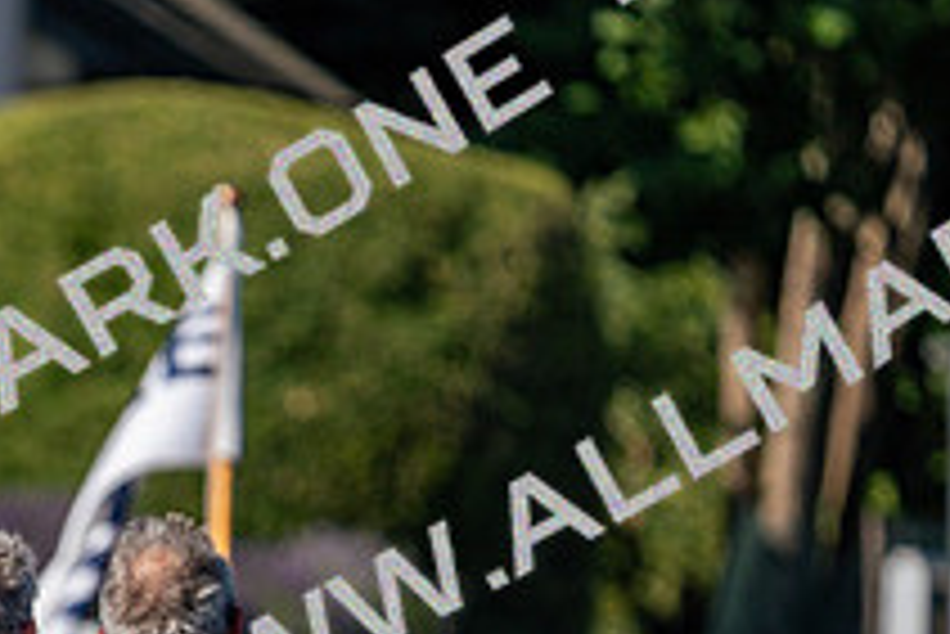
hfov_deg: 2.0
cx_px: -248
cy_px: 861
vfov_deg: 1.3
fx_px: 27198
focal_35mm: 1030
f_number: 6.3
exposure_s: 1/1600
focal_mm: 374
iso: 160
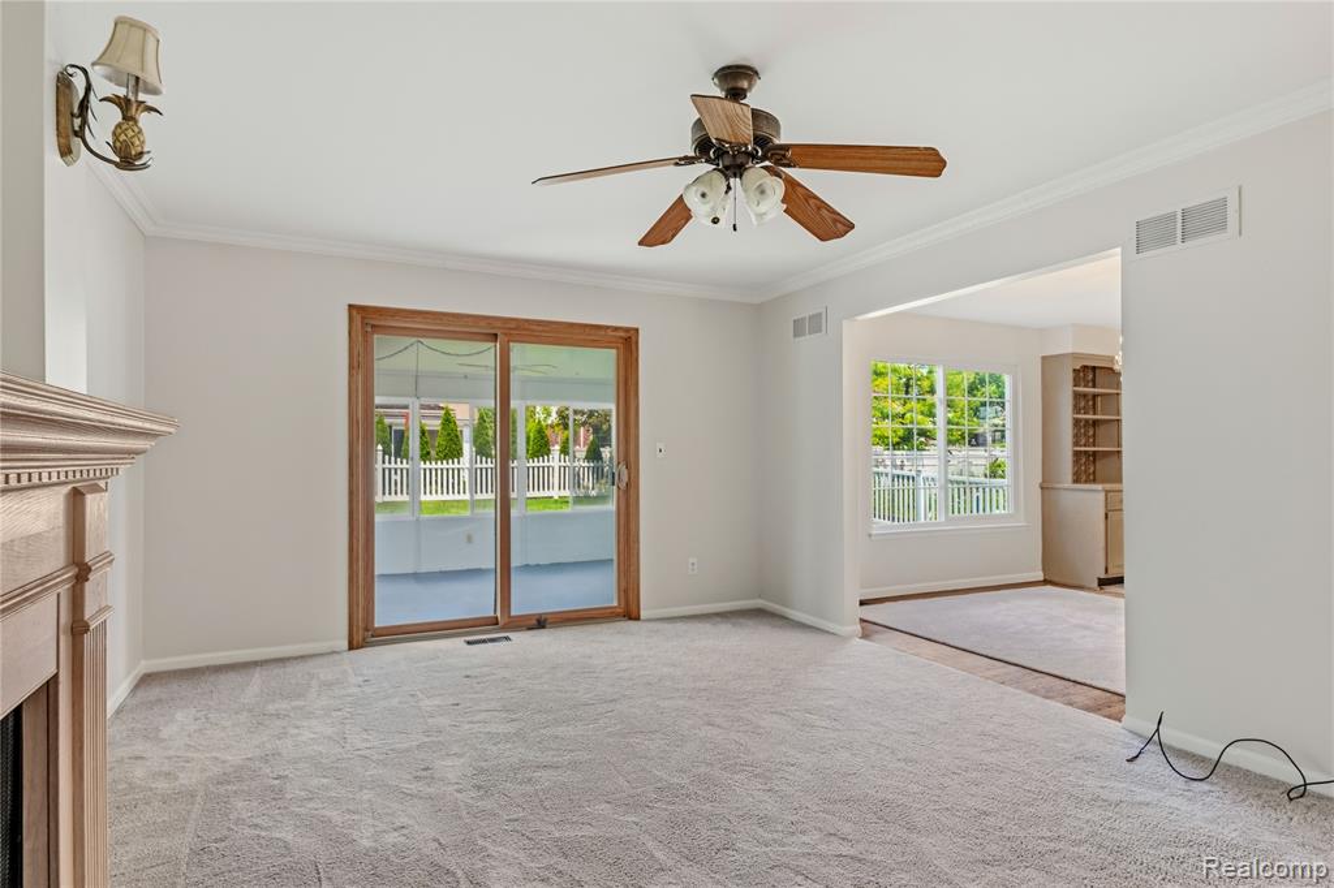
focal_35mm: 20
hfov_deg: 84.0
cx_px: 667
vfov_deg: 61.9
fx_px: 741
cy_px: 444
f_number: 8
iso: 500
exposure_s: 1
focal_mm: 13.1
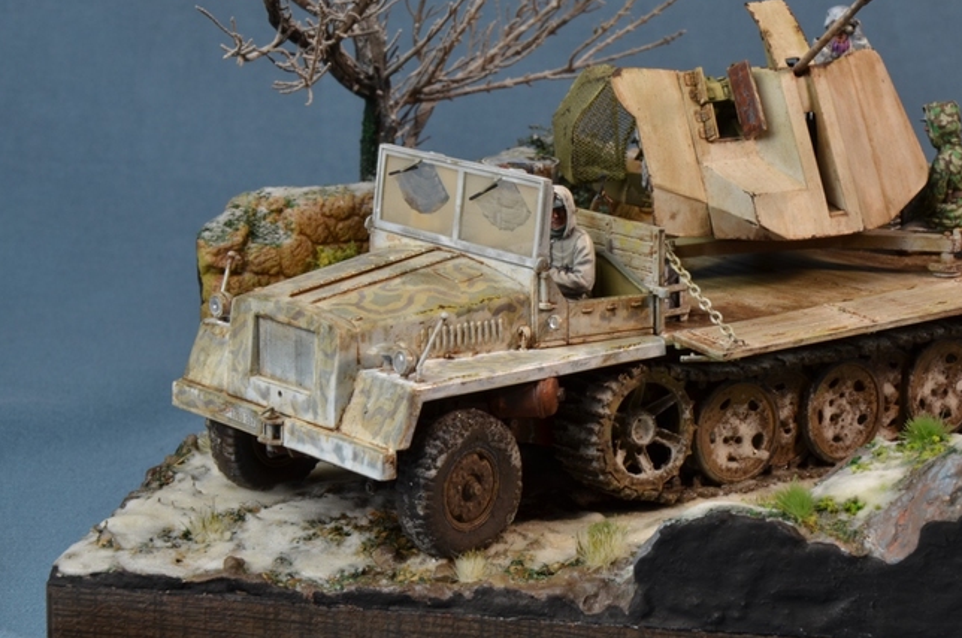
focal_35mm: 123
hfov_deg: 16.7
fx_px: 3281
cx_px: 568
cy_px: 284
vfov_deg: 11.1
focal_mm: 66
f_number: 18
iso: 200
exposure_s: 1/5
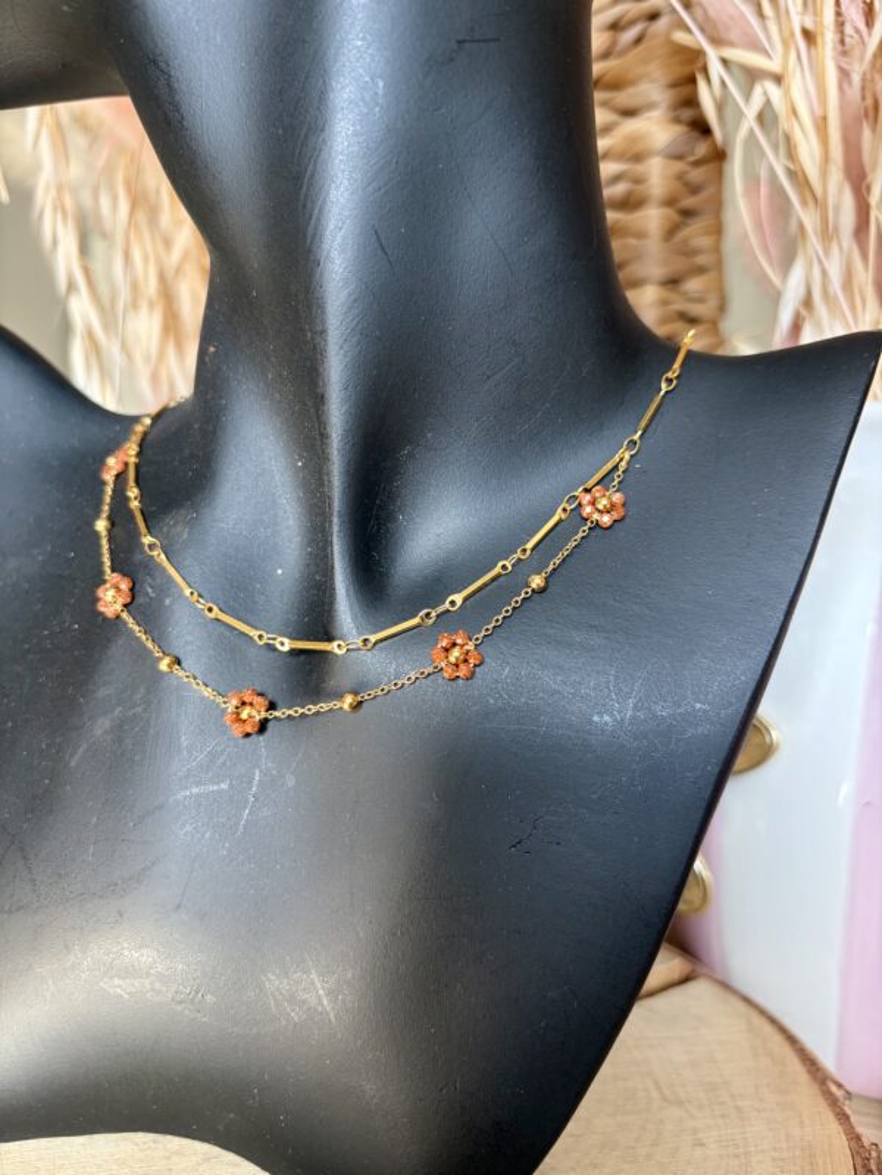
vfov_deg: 67.3
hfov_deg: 53.1
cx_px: 441
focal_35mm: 26
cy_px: 588
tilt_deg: -5.4
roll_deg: -2.2
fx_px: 883
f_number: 1.6
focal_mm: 5.96
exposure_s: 1/84
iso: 125
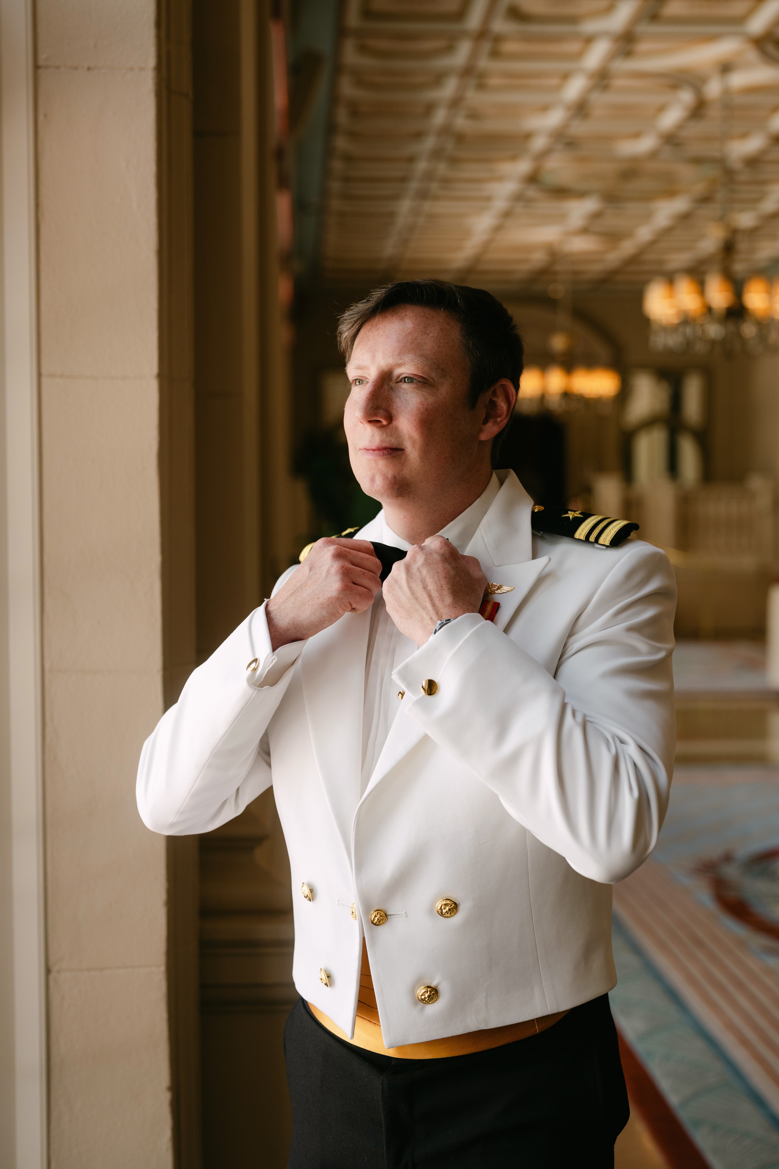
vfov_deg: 39.6
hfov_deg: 27.0
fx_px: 1623
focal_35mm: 50
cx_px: 390
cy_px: 584
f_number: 2.5
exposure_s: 1/400
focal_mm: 50
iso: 250
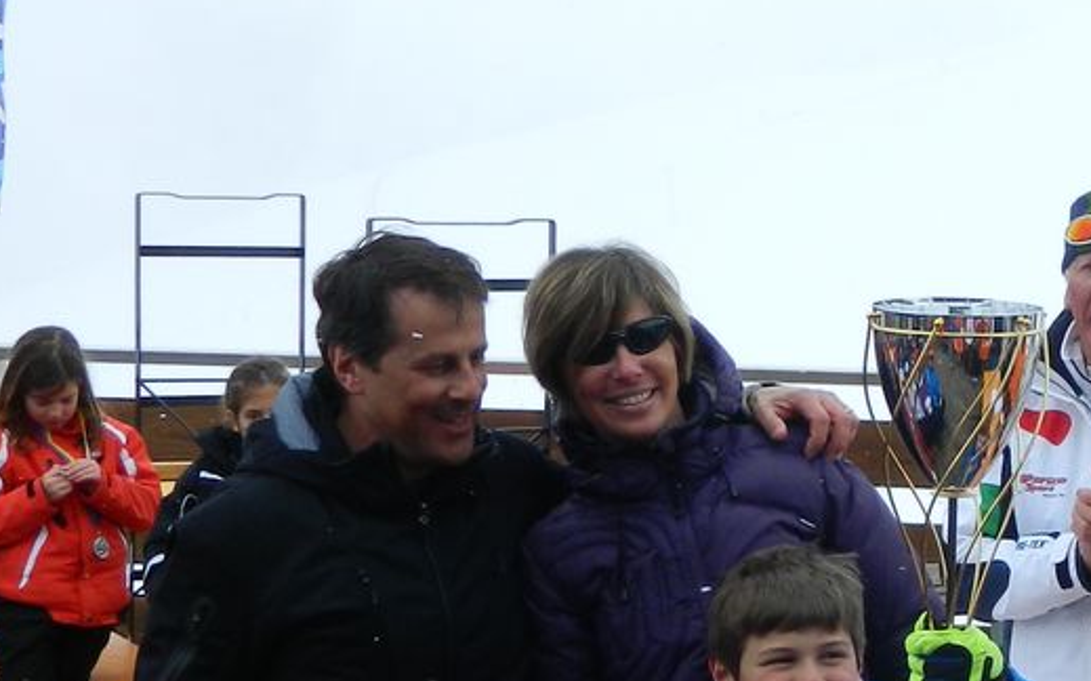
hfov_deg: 15.3
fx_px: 3983
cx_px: 1062
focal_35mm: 134
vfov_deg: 9.7
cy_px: 563
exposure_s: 1/800
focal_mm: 7.3
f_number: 3.5
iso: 80
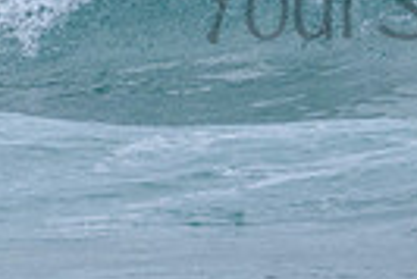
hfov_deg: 0.8
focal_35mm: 2671
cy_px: -168
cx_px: 520
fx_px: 30972
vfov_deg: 0.5
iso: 1800
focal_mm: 500
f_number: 5.6
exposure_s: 1/2000
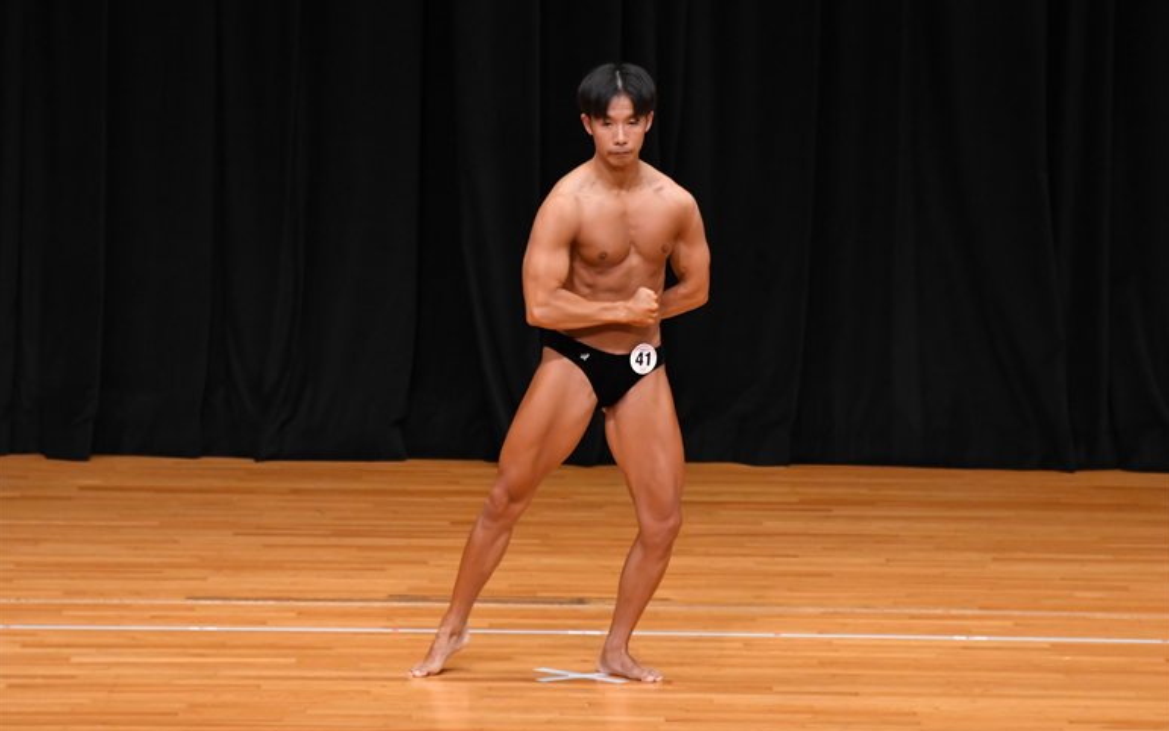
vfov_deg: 4.5
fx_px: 9304
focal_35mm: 292
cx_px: 586
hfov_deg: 7.2
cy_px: 379
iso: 3200
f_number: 5.6
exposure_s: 1/400
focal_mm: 190
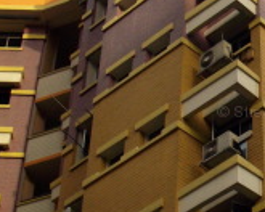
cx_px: 337
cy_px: 114
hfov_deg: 15.3
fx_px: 941
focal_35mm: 120
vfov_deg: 12.9
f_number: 5.6
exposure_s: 1/200
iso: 80
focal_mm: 6.2
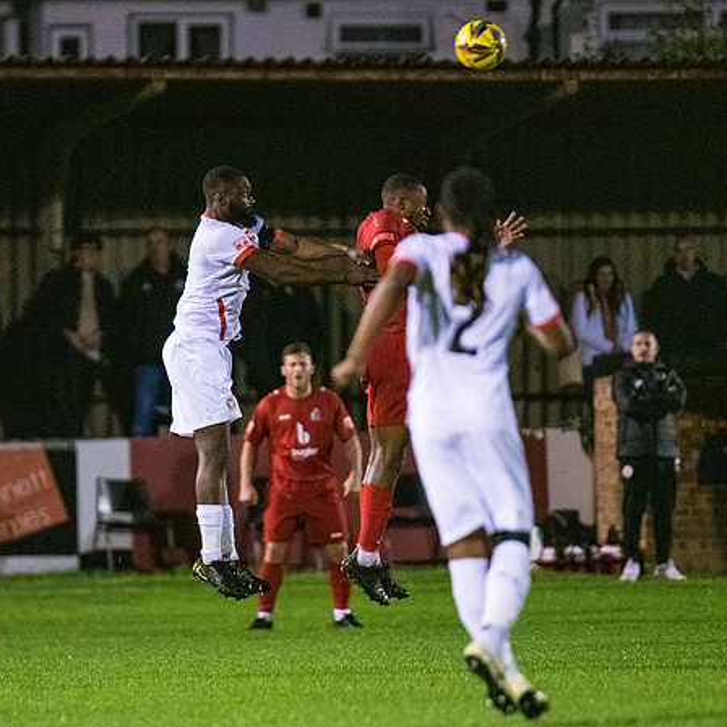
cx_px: 215
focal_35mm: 469
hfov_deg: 3.7
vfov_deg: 3.7
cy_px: 305
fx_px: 11144
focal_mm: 300
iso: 10000
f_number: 2.8
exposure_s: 1/1250
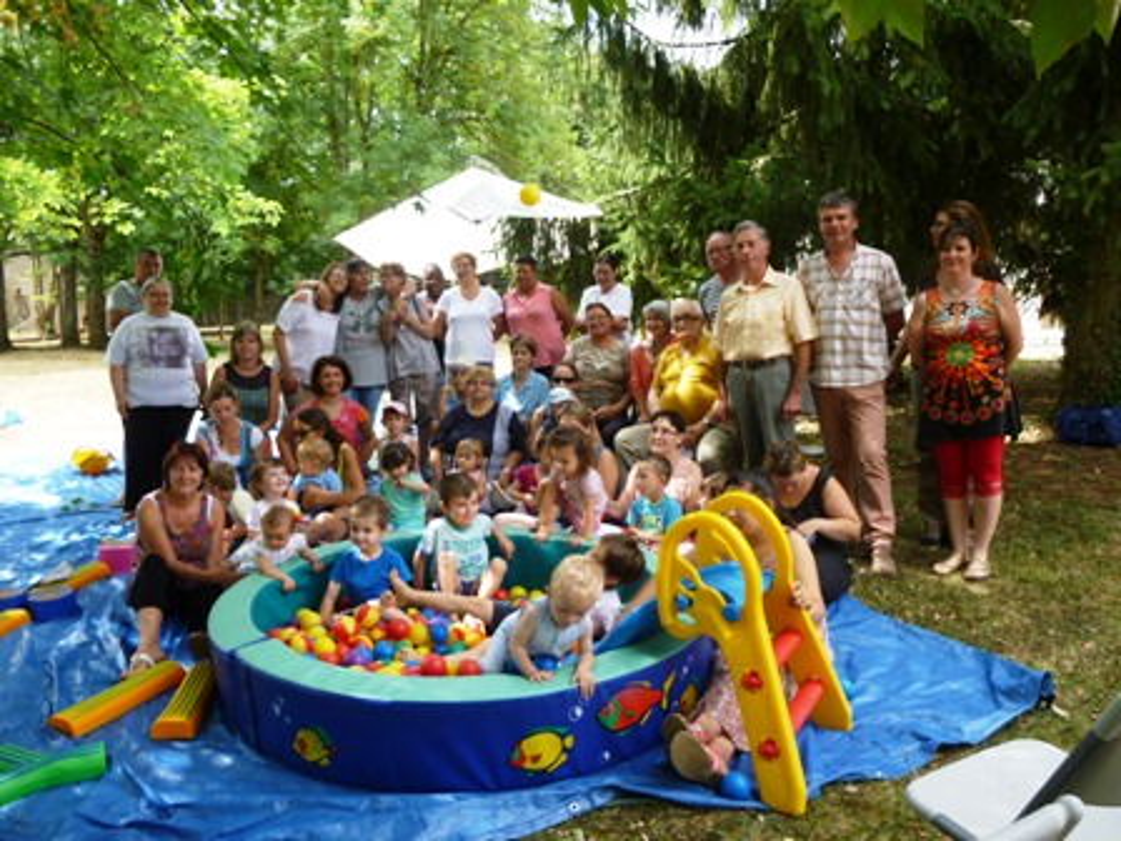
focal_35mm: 29
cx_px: 560
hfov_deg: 61.7
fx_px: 939
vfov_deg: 48.2
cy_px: 420
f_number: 3.3
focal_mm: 5.2
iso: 100
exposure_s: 1/160
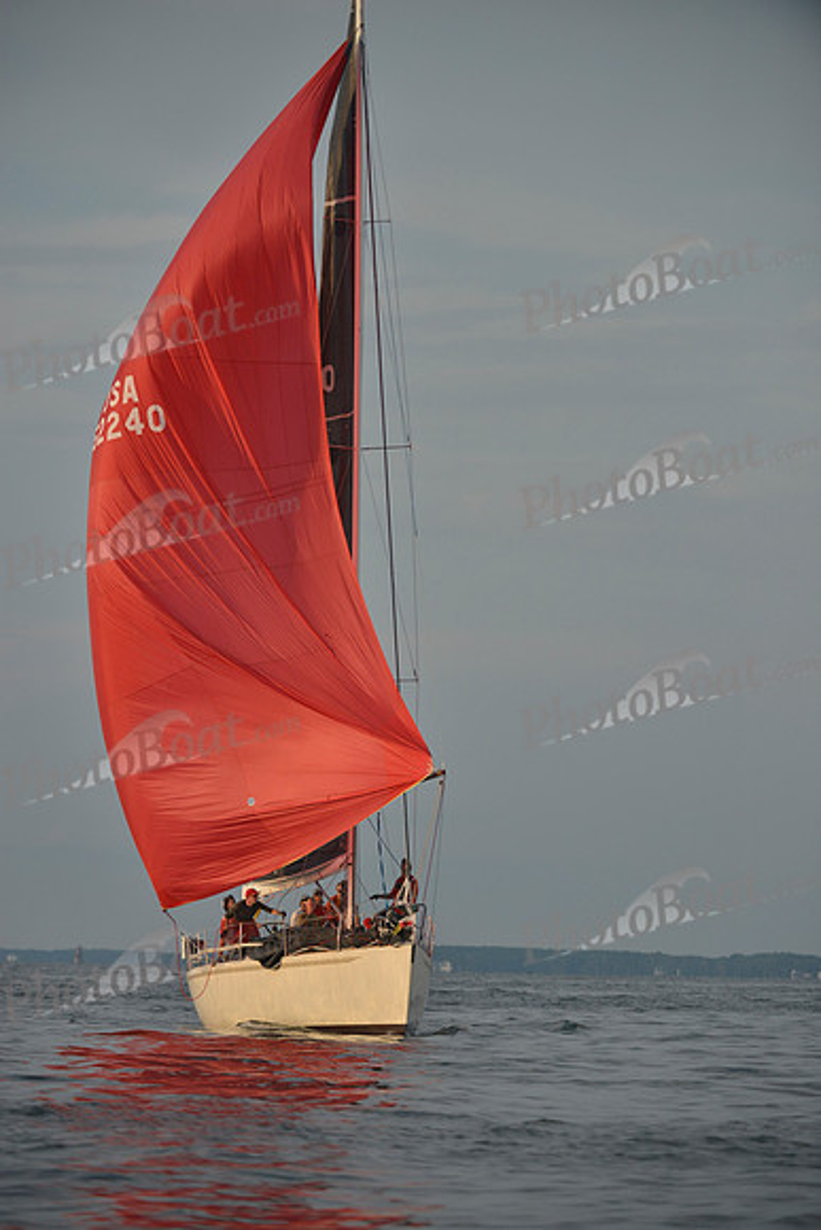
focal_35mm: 200
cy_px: 615
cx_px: 410
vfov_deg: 10.3
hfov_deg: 6.9
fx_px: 6837
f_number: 4
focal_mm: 200
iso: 280
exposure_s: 1/2500
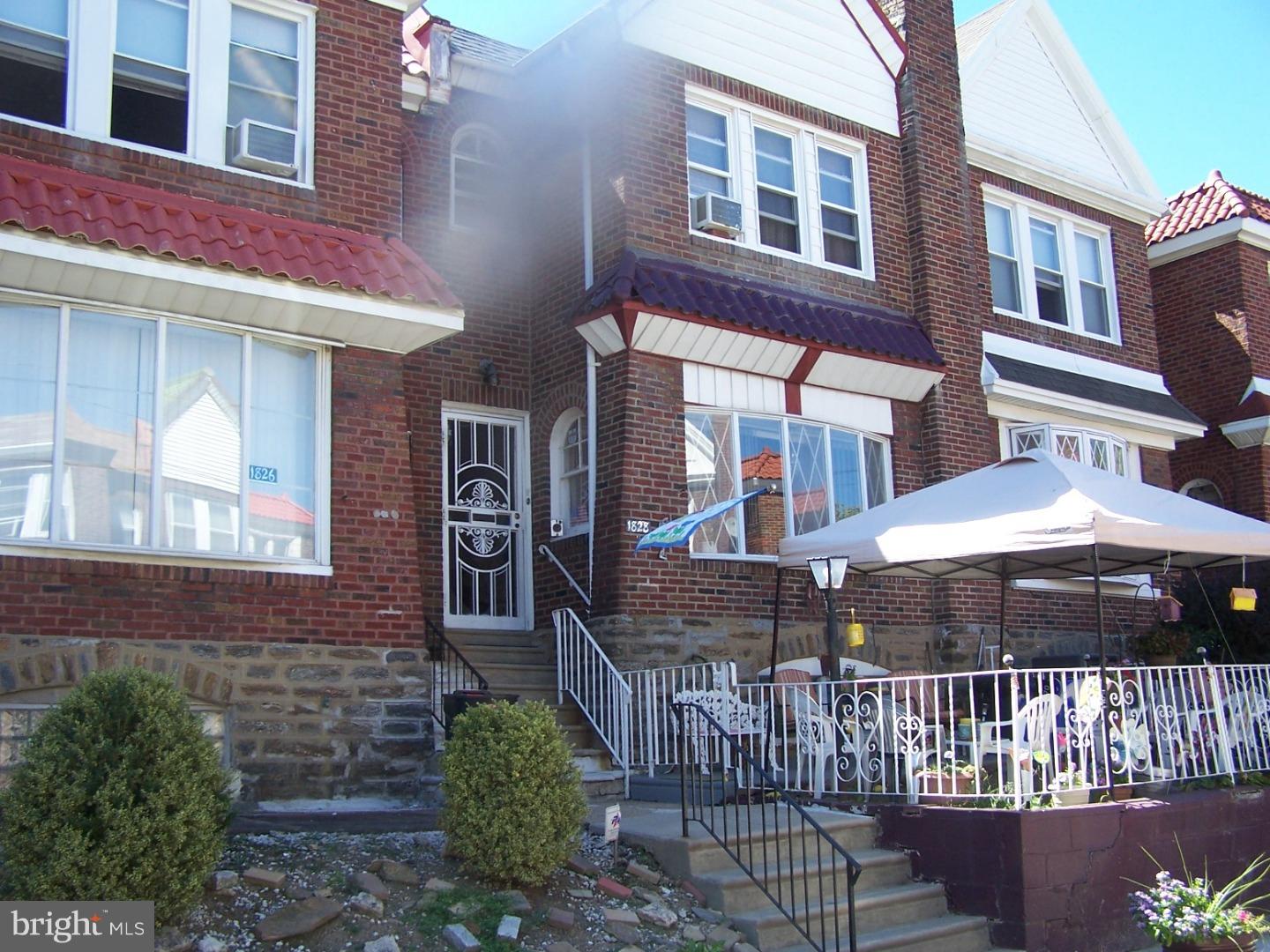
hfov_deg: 49.0
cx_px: 635
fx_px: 1394
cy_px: 476
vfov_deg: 37.7
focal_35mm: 38
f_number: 2.8
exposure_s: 1/250
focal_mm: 6.3
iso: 80
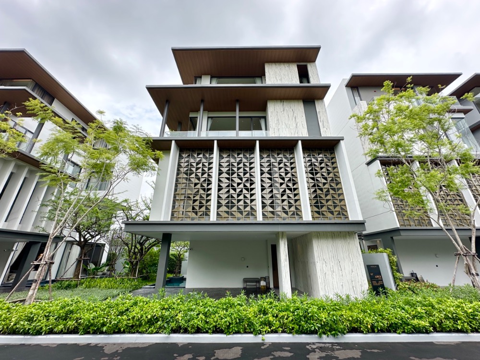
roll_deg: +0.1
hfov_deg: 102.1
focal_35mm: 14
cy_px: 180
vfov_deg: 85.7
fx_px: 194
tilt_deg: +22.2
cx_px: 240
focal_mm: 2.22
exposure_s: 1/643
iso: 40
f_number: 2.2
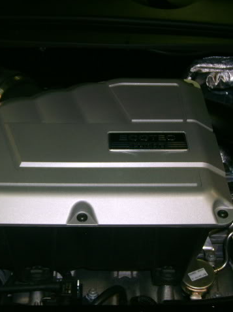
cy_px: 156
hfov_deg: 30.7
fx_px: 422
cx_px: 87
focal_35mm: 47
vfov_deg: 40.5
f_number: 2.8
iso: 100
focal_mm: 5.8
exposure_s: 1/30
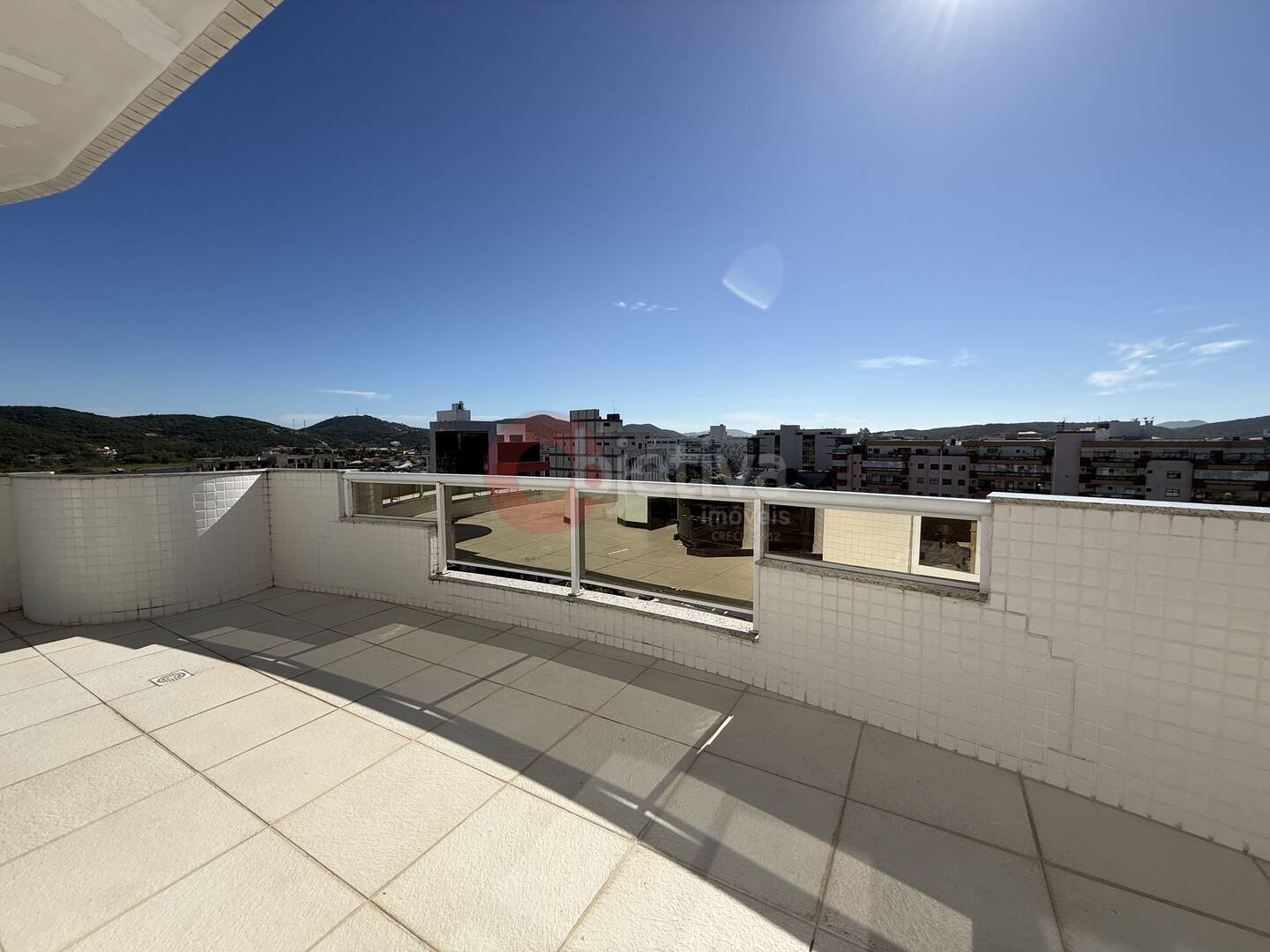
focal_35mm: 14
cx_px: 635
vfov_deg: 85.7
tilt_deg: -5.9
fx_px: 514
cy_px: 476
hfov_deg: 102.1
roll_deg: +0.9
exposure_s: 1/4149
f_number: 2.2
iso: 50
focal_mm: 2.22
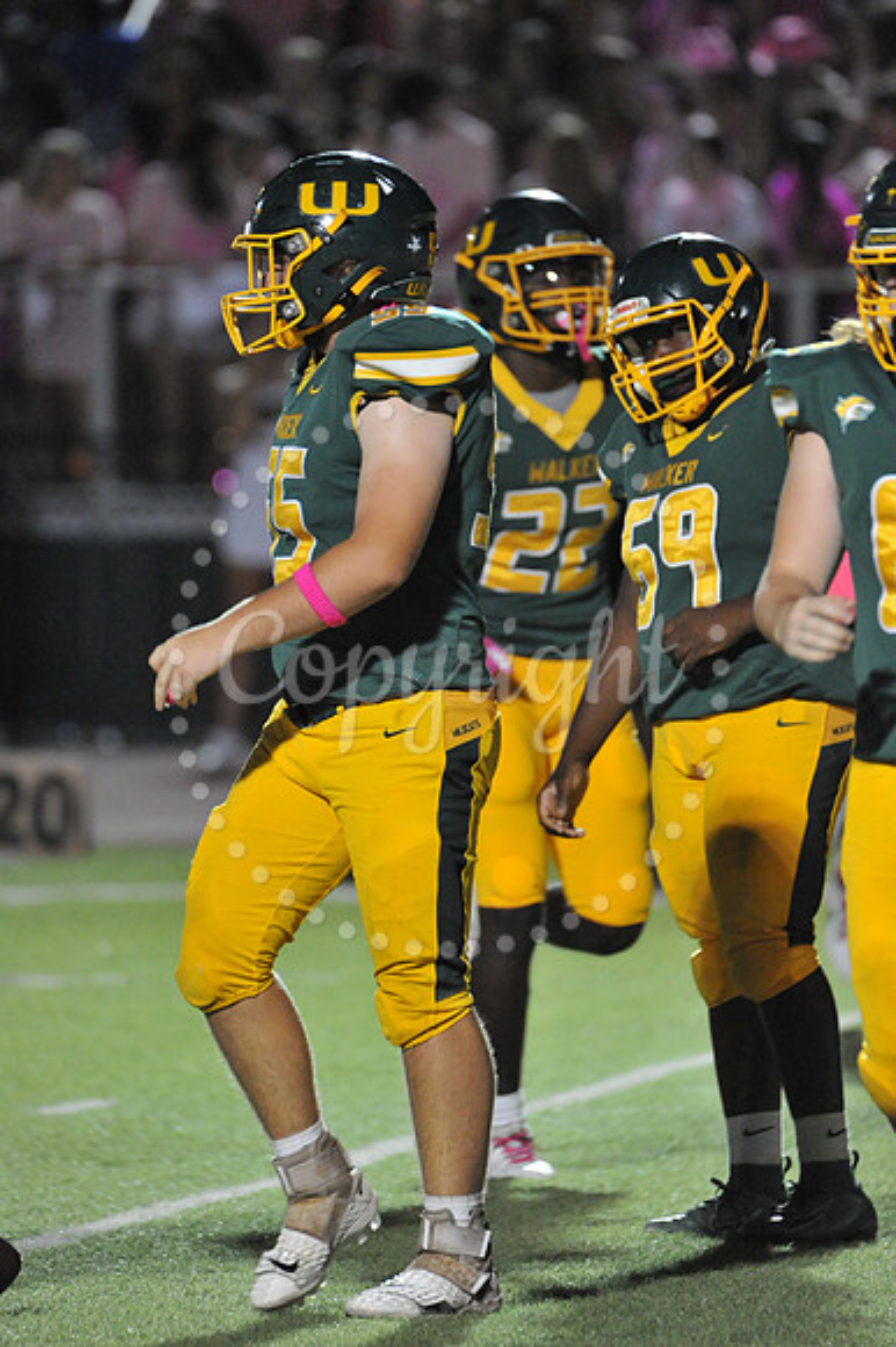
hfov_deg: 3.0
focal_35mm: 460
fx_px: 17193
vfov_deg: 4.5
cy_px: 674
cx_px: 448
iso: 6400
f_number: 6.3
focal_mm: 460
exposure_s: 1/200
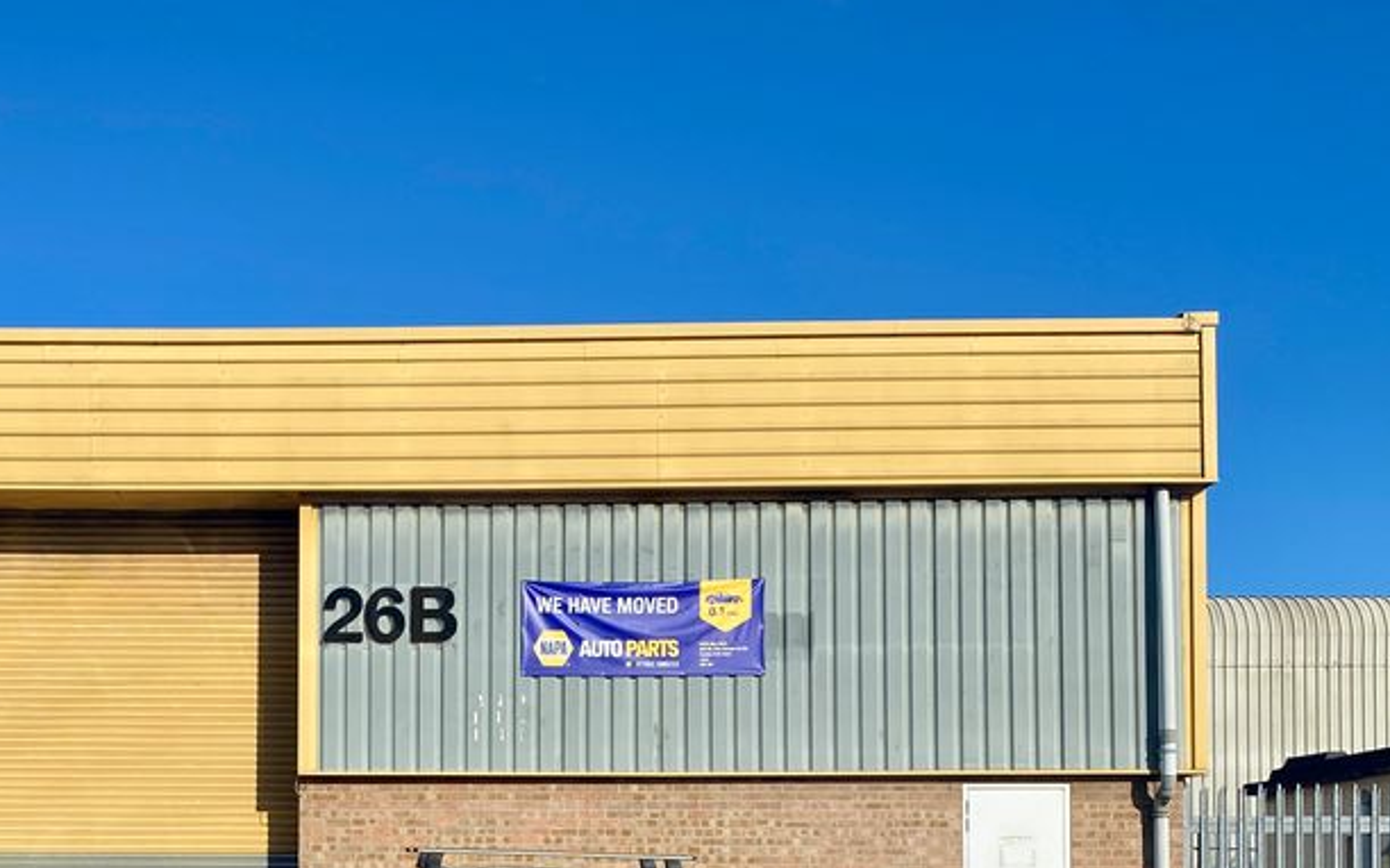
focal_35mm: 50
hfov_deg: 39.0
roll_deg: -0.4
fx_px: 1893
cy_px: 856
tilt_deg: +1.6
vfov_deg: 24.7
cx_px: 316
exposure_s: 1/3846
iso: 32
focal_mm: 4.25
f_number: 1.8
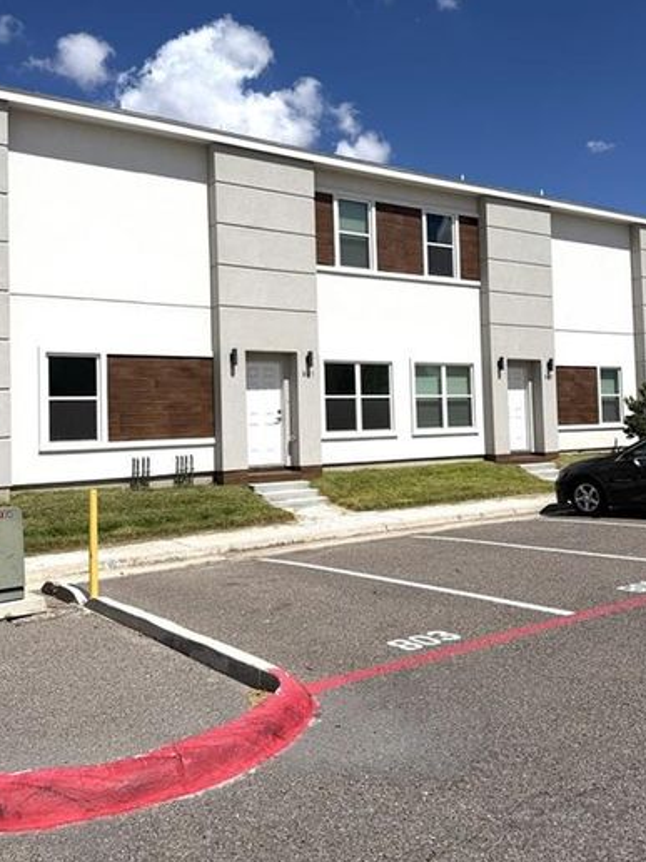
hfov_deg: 45.4
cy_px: 383
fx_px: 771
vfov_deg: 58.2
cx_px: 310
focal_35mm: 31
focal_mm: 6.76
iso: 80
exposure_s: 1/14286
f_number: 1.78
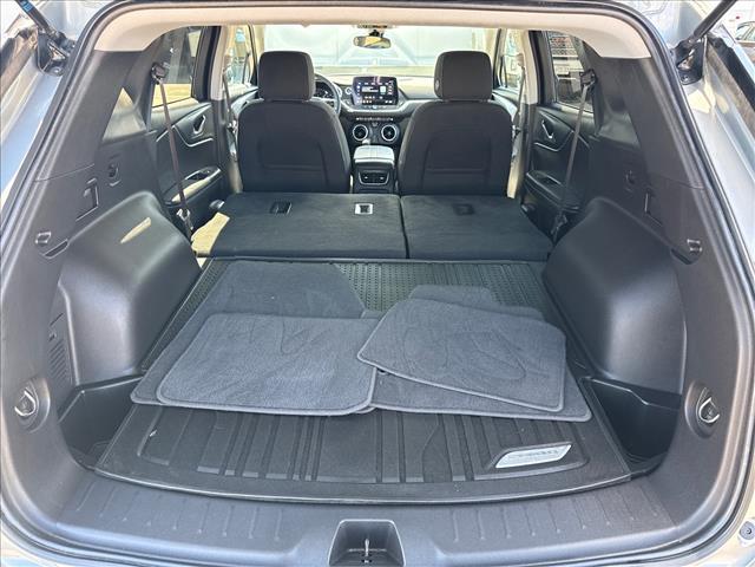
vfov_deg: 56.8
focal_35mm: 24
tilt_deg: -26.7
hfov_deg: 71.6
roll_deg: +1.1
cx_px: 378
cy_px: 284
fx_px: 523
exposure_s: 1/60
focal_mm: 6.76
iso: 250
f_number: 1.78
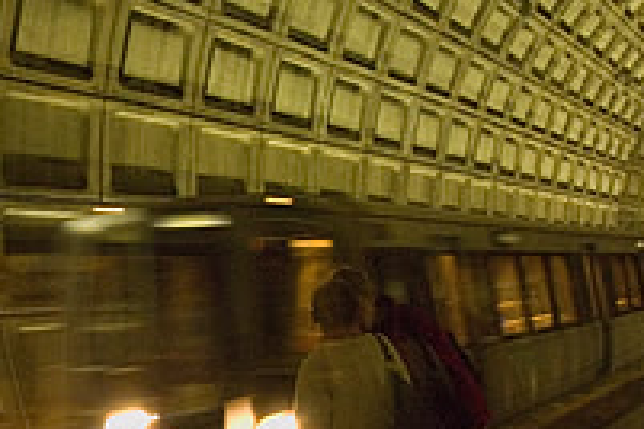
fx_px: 1395
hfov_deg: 24.4
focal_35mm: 78
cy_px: 339
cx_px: -45
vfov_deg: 17.4
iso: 1600
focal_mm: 18
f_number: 4.5
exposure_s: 1/25
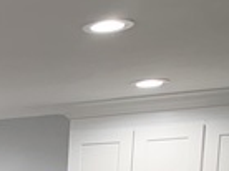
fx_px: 832
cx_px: -251
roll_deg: +0.2
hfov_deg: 13.2
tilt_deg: -9.0
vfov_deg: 10.4
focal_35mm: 126
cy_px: 387
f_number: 1.8
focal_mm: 4.25
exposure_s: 1/60
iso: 64
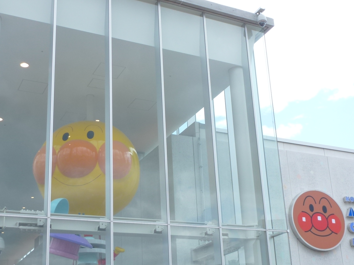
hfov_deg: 36.7
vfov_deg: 28.0
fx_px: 532
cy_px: 160
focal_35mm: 52
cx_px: 211
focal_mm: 6.8
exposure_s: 1/500
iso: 100
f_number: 3.8
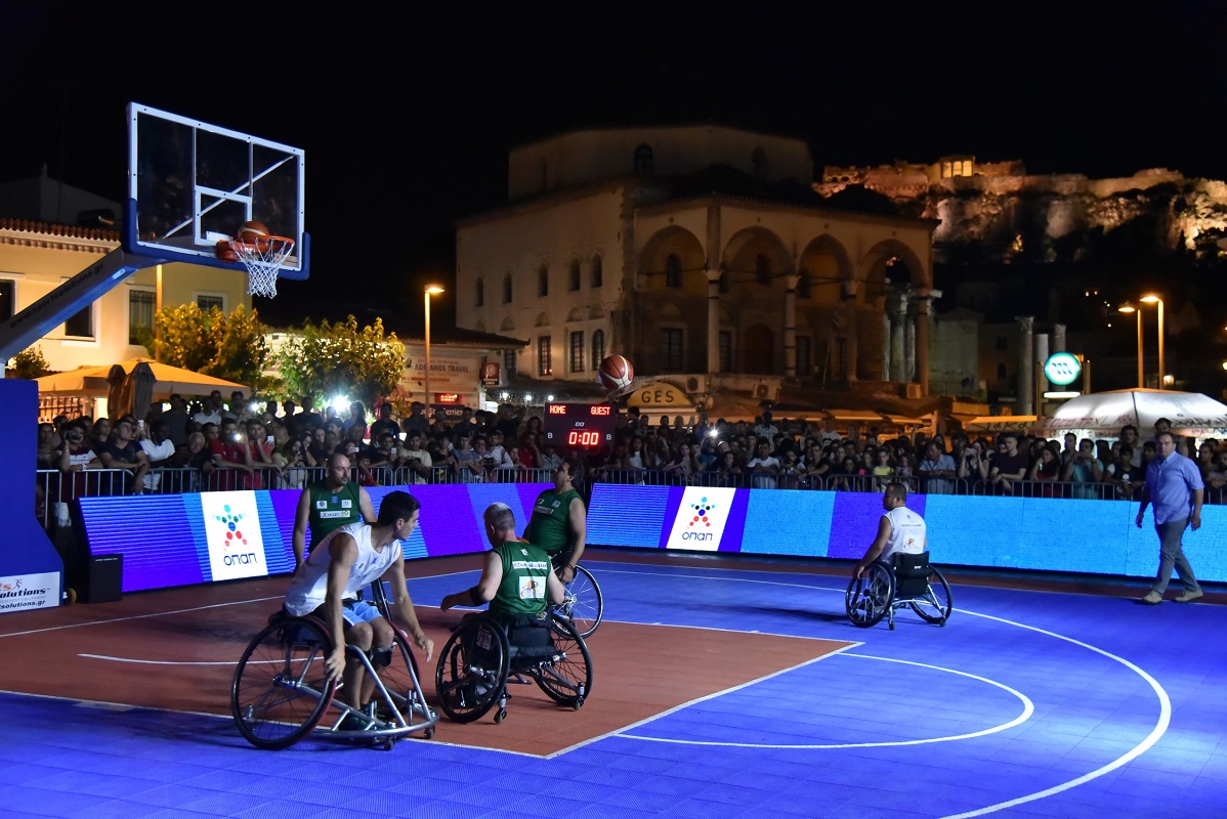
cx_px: 614
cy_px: 410
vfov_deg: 33.4
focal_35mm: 40
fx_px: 1364
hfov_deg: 48.4
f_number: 4
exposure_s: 1/250
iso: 5000
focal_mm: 40
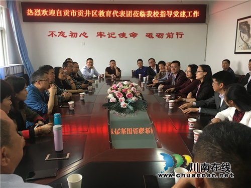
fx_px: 210
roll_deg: +0.0
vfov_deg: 48.2
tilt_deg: -9.8
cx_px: 126
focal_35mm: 29
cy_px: 94
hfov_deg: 61.7
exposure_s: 1/33
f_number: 2.2
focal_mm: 4.15
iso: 100
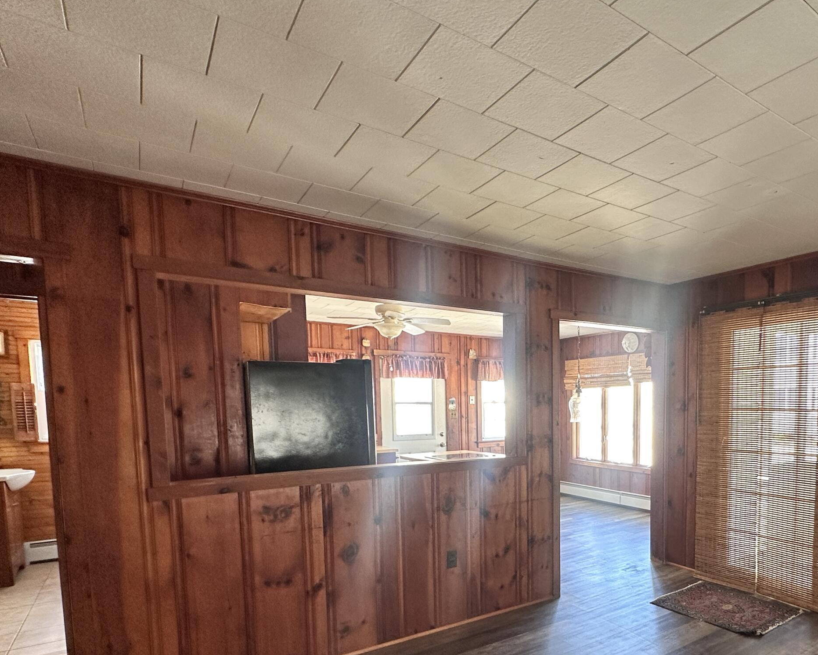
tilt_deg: -4.9
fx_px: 533
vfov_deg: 61.3
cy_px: 448
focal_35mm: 22
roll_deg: +1.2
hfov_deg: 72.8
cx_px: 545
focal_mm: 2.22
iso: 160
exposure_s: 1/99
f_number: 2.2
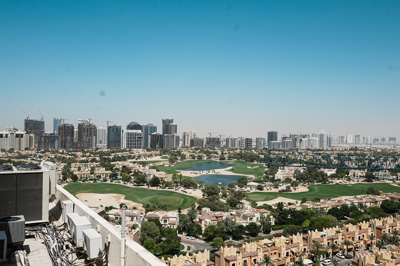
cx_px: 200
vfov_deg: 43.6
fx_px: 333
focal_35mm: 30
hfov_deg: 61.9
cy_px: 133
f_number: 9.5
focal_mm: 20
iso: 80
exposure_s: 1/350
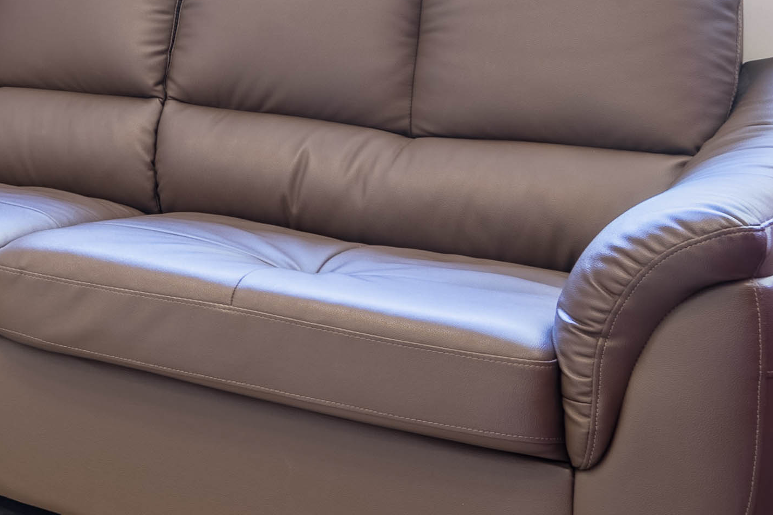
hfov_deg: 17.4
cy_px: -122
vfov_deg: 14.9
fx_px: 1889
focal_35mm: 88
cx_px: -726
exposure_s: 1/60
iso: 1000
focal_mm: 21
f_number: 7.1
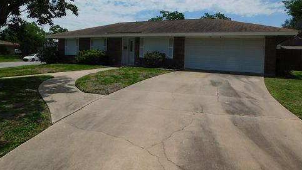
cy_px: 57
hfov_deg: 71.9
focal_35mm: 26
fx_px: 208
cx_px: 151
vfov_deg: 43.8
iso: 125
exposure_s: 1/1250
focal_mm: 4
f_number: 6
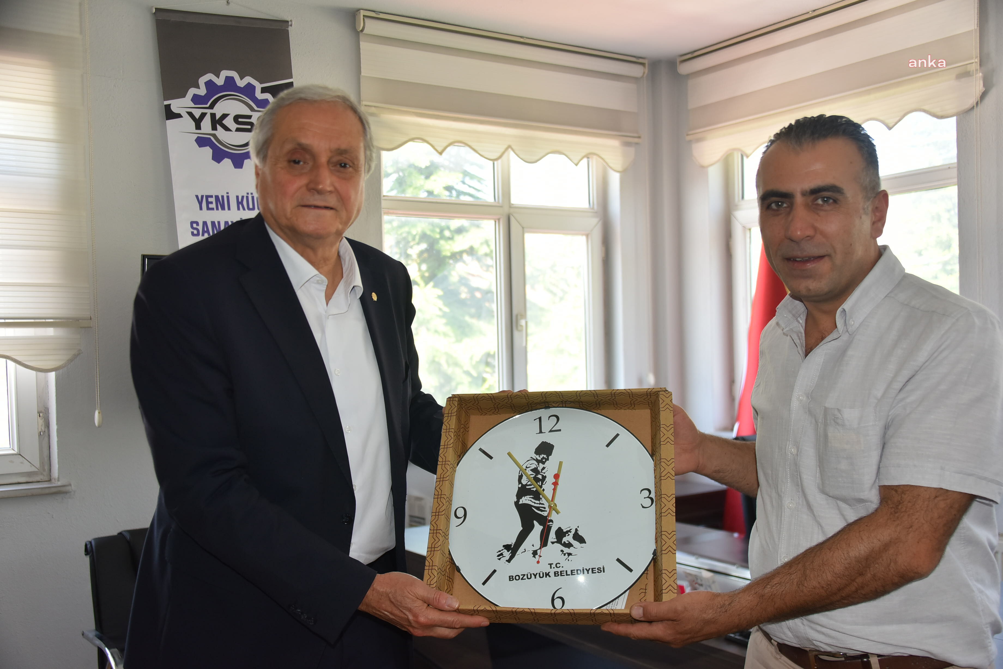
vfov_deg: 36.9
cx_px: 502
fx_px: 1003
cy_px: 334
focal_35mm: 36
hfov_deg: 53.1
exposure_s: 1/160
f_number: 4
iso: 500
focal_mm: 36
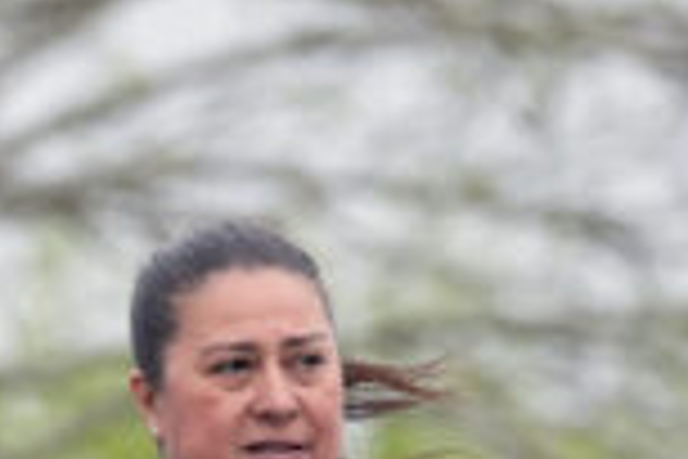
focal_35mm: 1155
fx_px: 22072
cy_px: 884
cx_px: -526
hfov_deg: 1.8
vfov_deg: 1.2
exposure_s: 1/2500
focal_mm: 173
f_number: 2.8
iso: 400
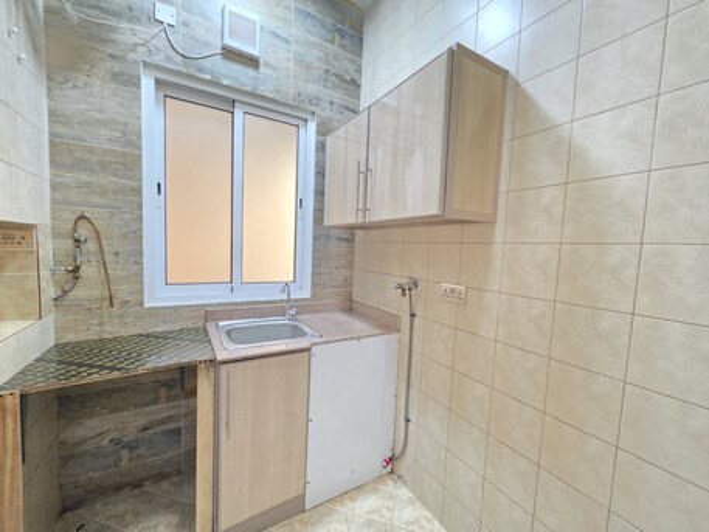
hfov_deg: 106.2
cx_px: 354
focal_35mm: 13
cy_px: 266
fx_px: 266
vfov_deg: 89.9
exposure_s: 1/50
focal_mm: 2.2
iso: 1000
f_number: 1.9
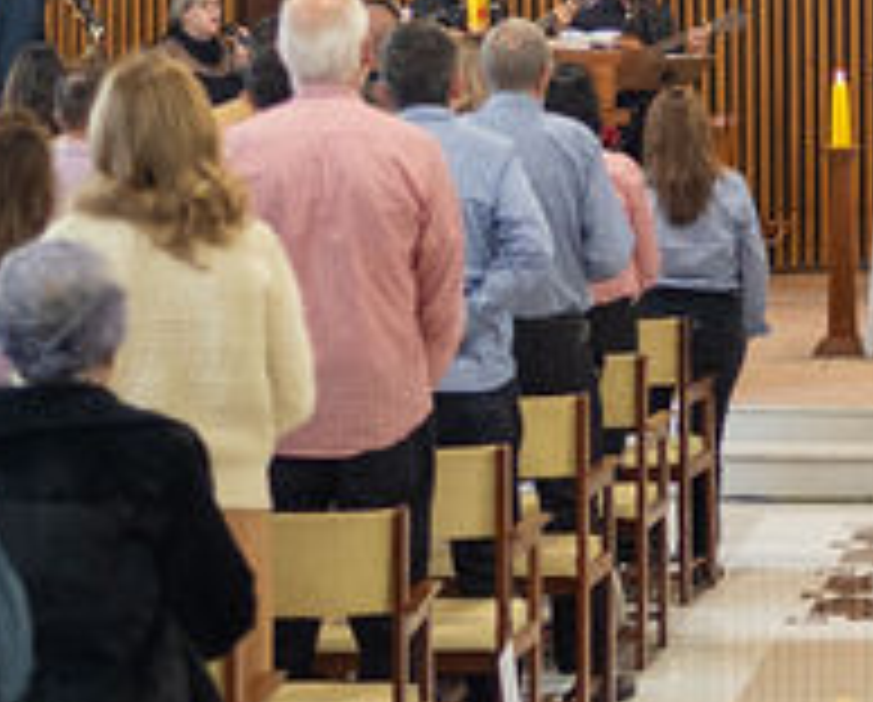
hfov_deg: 10.7
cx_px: 1233
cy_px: -173
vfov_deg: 8.7
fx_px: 4531
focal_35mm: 175
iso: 1000
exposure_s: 1/160
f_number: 1.8
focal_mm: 35
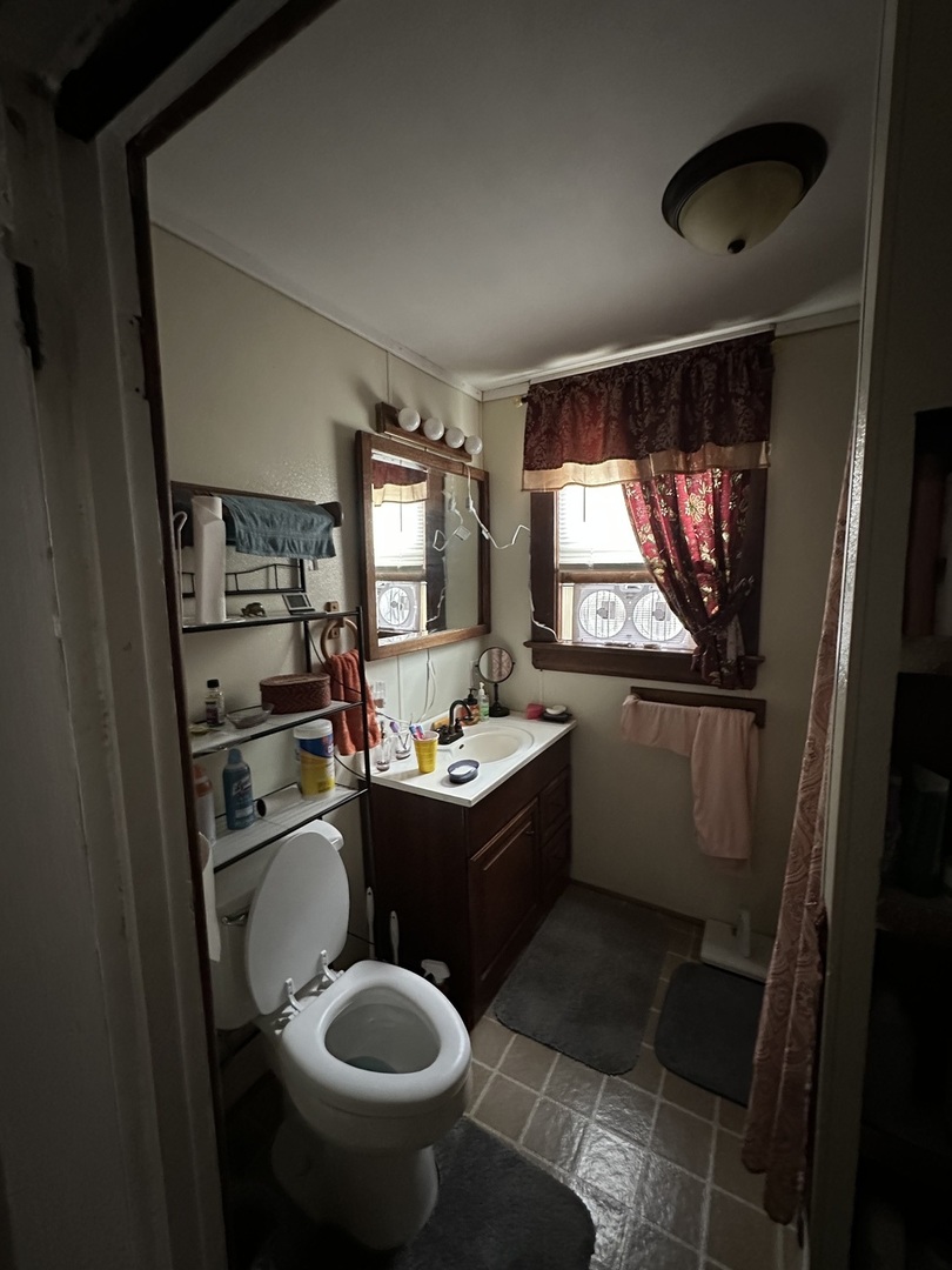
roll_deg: +0.7
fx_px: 513
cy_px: 635
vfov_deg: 102.1
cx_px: 476
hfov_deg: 85.7
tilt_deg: -7.2
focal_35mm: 14
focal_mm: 2.22
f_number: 2.2
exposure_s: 1/40
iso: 1000
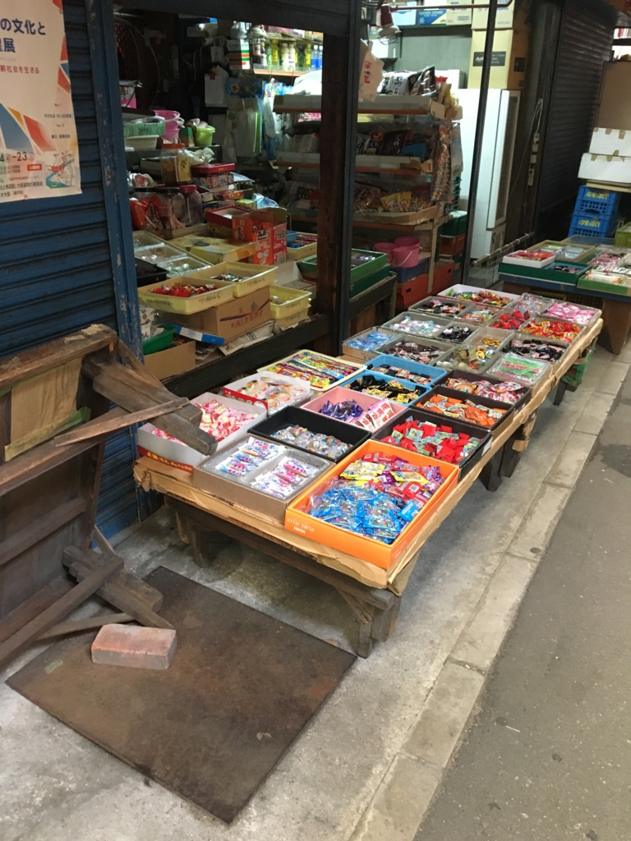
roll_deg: -1.0
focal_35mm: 29
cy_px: 420
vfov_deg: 61.7
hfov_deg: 48.2
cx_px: 316
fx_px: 705
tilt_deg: -25.1
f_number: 2.2
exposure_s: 1/20
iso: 200
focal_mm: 4.15
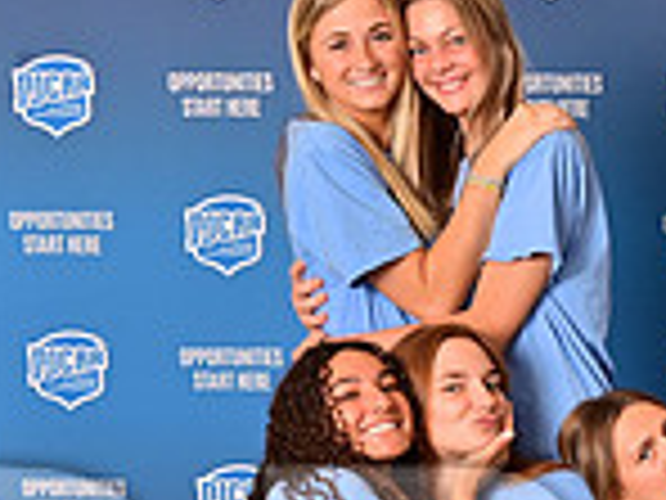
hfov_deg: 13.0
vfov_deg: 9.9
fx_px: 2828
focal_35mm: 147
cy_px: 680
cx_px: 846
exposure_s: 1/125
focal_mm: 39
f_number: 10
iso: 400
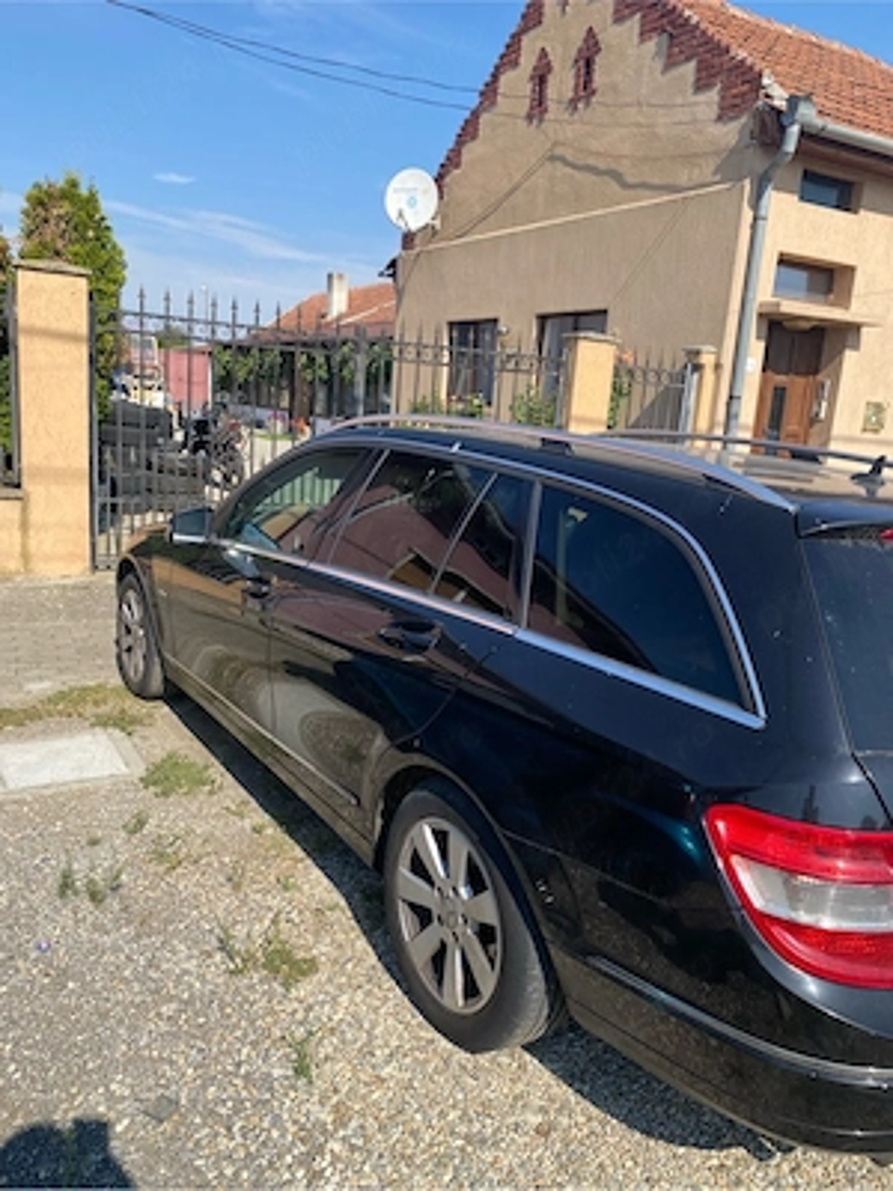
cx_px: 446
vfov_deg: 67.3
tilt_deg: -12.8
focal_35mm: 26
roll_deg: -4.8
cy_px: 596
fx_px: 894
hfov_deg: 53.1
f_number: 1.8
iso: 32
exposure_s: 1/2066
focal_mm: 4.25
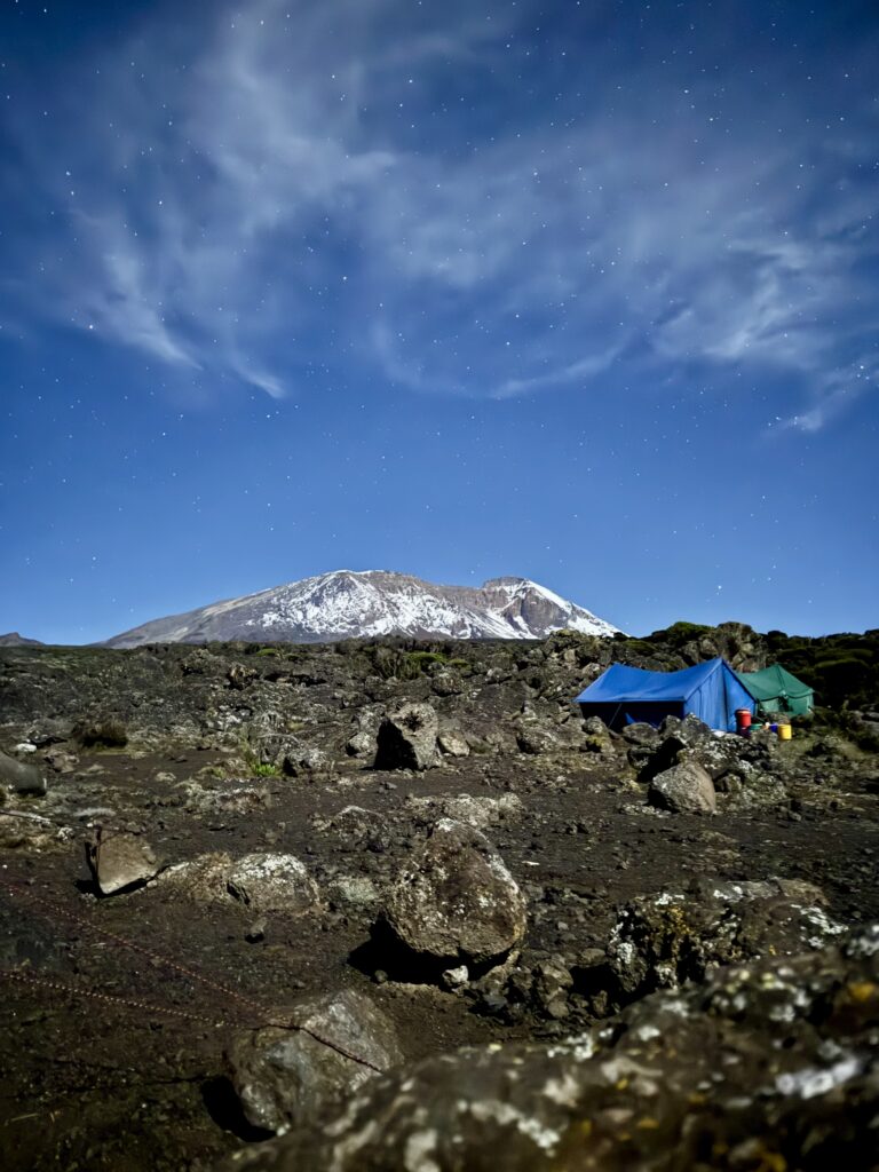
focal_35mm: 24
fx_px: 813
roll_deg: +2.4
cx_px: 440
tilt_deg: +13.3
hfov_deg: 56.8
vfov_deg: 71.6
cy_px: 586
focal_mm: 6.76
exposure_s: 2
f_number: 1.78
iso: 5000
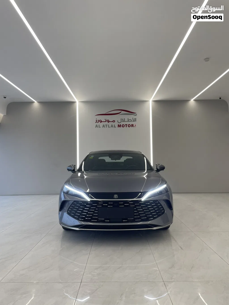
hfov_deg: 53.1
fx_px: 229
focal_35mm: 26
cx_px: 114
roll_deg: +0.7
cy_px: 152
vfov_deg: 67.3
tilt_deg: +2.3
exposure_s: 1/100
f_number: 1.6
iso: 80
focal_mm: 4.2
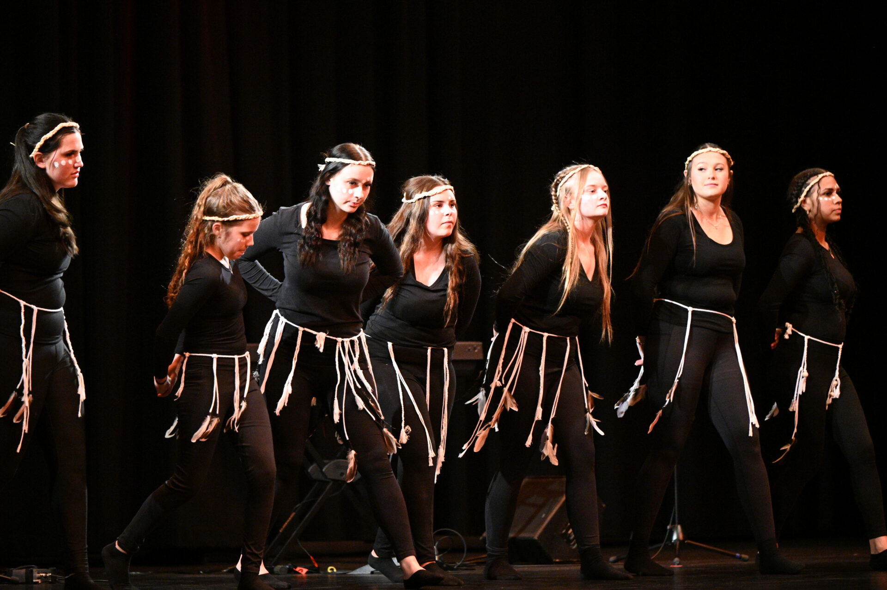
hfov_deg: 11.4
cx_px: 444
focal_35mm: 180
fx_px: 4431
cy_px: 295
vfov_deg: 7.6
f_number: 2.8
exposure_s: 1/500
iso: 12800
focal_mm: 180
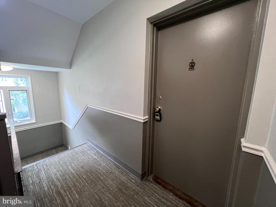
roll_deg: -0.6
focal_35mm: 13
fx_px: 104
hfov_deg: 106.2
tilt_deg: -7.9
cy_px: 104
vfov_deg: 89.9
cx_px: 138
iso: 320
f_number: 1.8
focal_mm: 1.57
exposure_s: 1/60
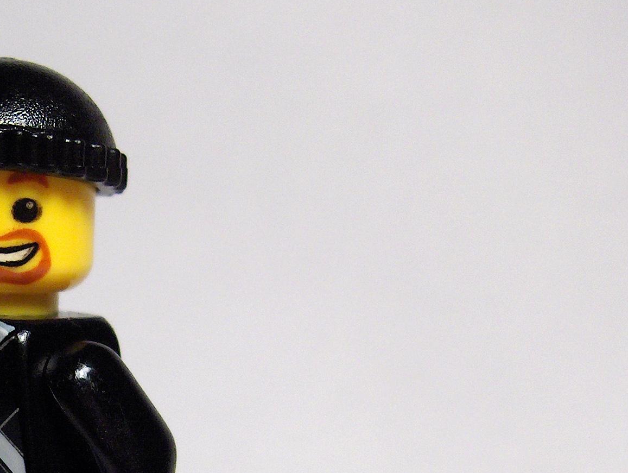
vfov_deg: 15.1
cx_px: 4
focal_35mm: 96
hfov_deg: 19.8
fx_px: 1744
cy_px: 499
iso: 100
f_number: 2.8
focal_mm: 8
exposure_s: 1/265
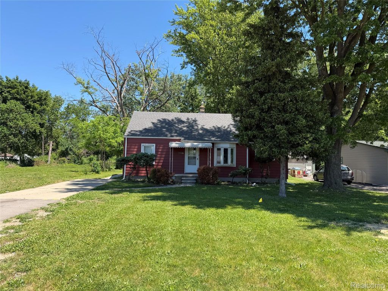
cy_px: 146
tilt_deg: +4.7
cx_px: 194
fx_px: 269
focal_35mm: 24
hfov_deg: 71.6
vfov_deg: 56.8
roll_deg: -0.4
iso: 80
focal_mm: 6.76
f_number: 1.78
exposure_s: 1/1949
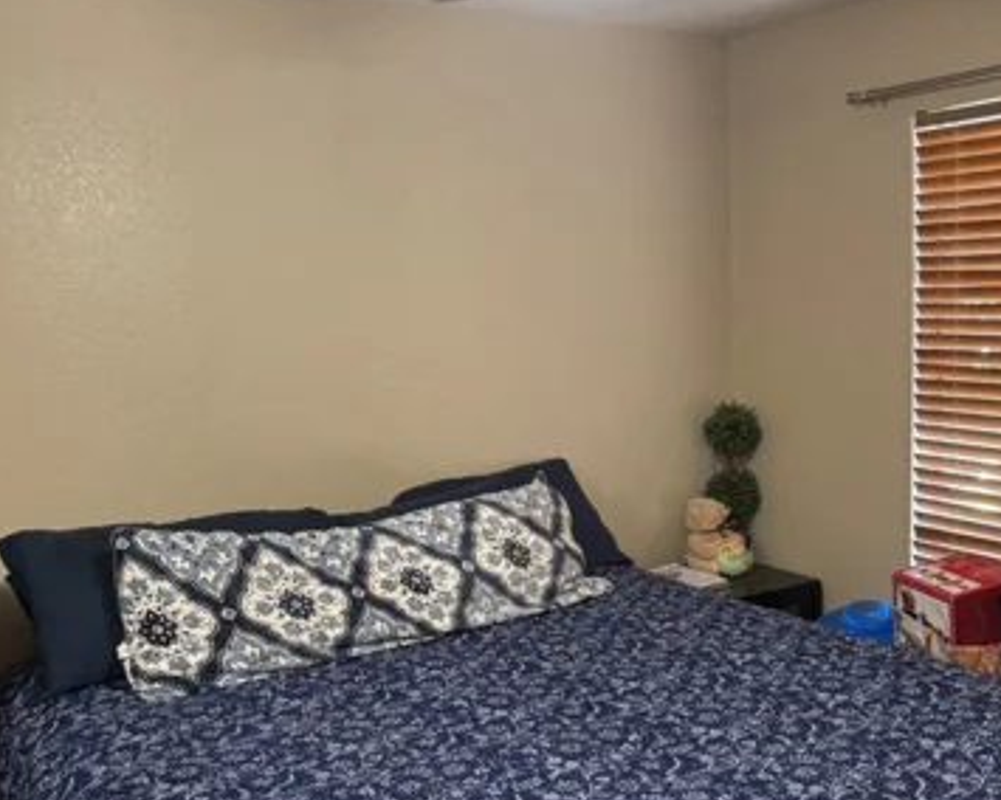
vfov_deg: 37.3
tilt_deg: -8.3
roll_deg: +0.6
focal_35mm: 40
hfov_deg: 45.8
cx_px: 536
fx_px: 1185
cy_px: 459
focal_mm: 5.96
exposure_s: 1/60
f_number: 1.6
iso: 400
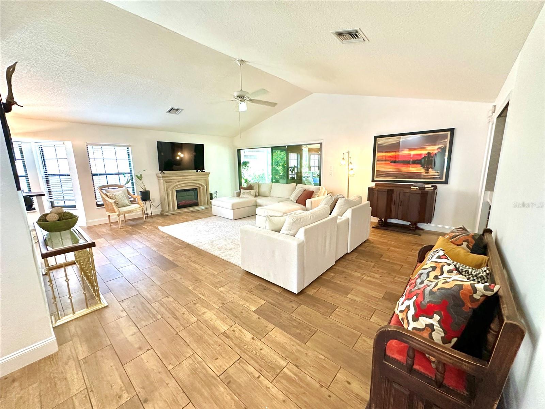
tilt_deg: -10.7
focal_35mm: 14
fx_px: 220
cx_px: 272
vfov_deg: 85.7
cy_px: 204
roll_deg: -0.3
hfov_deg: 102.1
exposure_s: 1/60
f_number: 2.2
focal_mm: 2.22
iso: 320
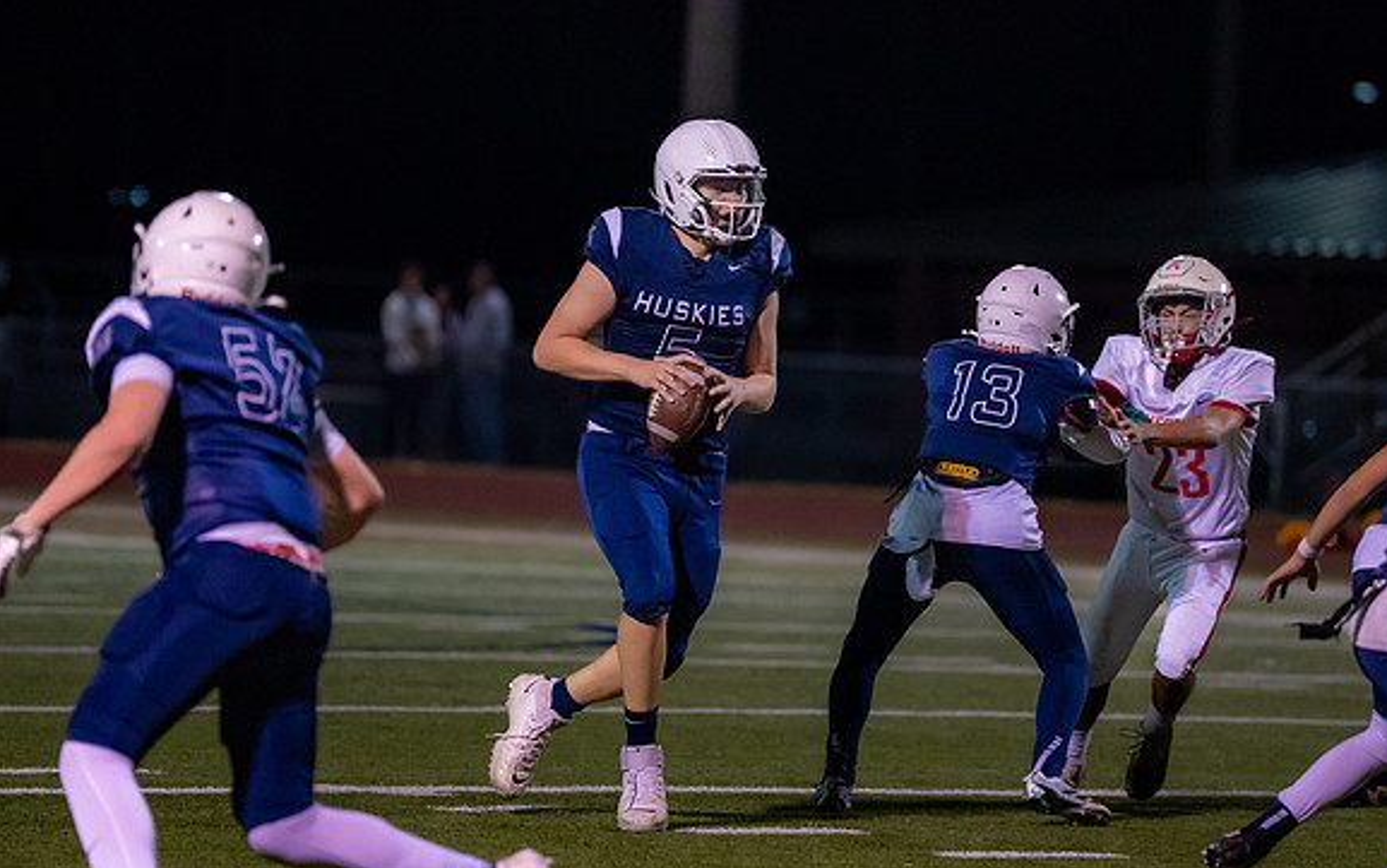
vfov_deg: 4.3
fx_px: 11646
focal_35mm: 308
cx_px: 721
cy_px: 371
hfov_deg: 6.8
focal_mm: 200
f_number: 2.8
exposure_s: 1/1250
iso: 6400
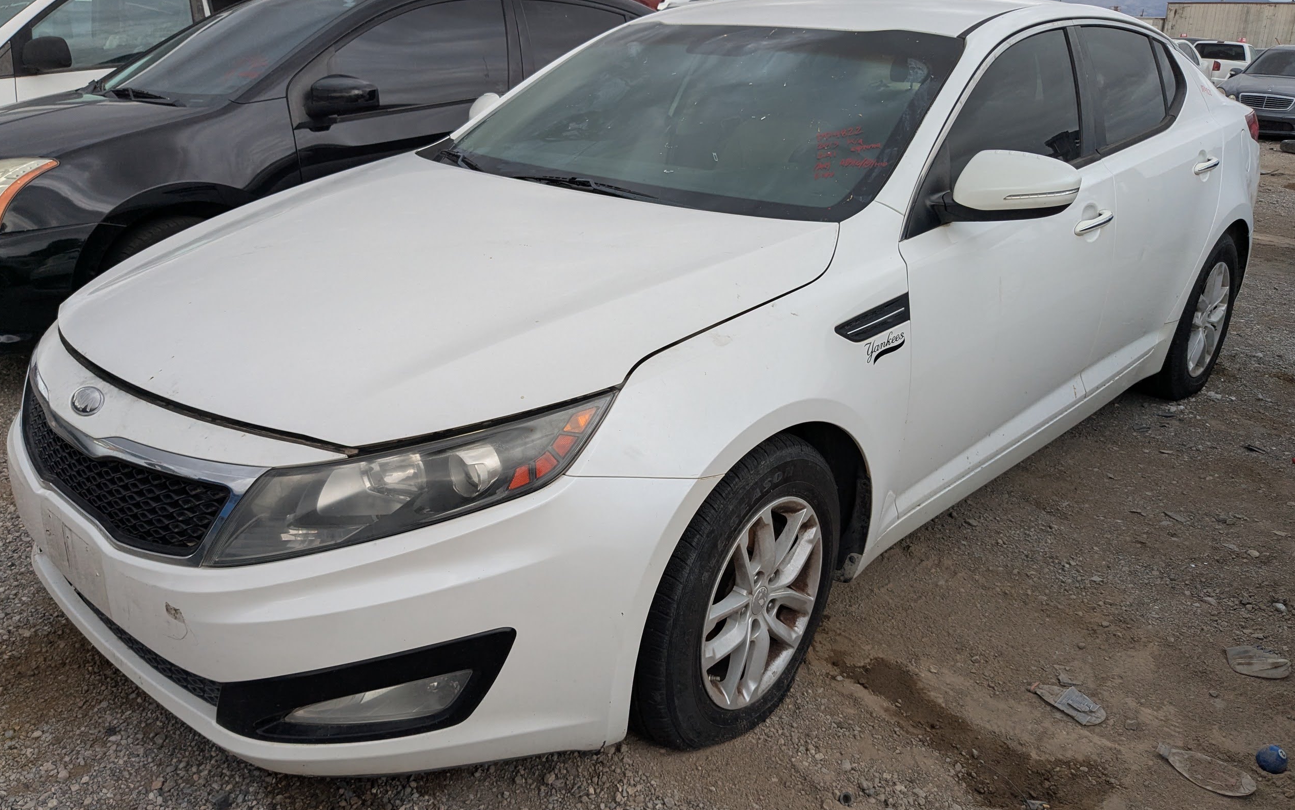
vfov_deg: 43.1
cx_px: 651
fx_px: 1024
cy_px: 420
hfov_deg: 64.6
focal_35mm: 29
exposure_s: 1/1376
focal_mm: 4.38
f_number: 1.73
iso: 44
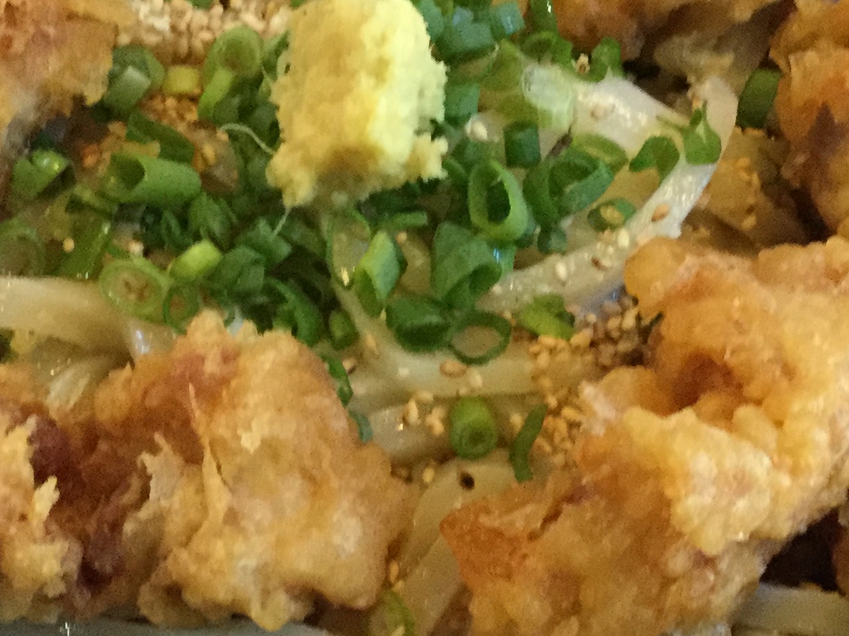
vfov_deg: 18.0
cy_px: 404
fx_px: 2011
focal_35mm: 82
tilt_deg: -53.5
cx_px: 433
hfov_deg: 23.8
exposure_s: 1/20
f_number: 2.4
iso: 200
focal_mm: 3.3
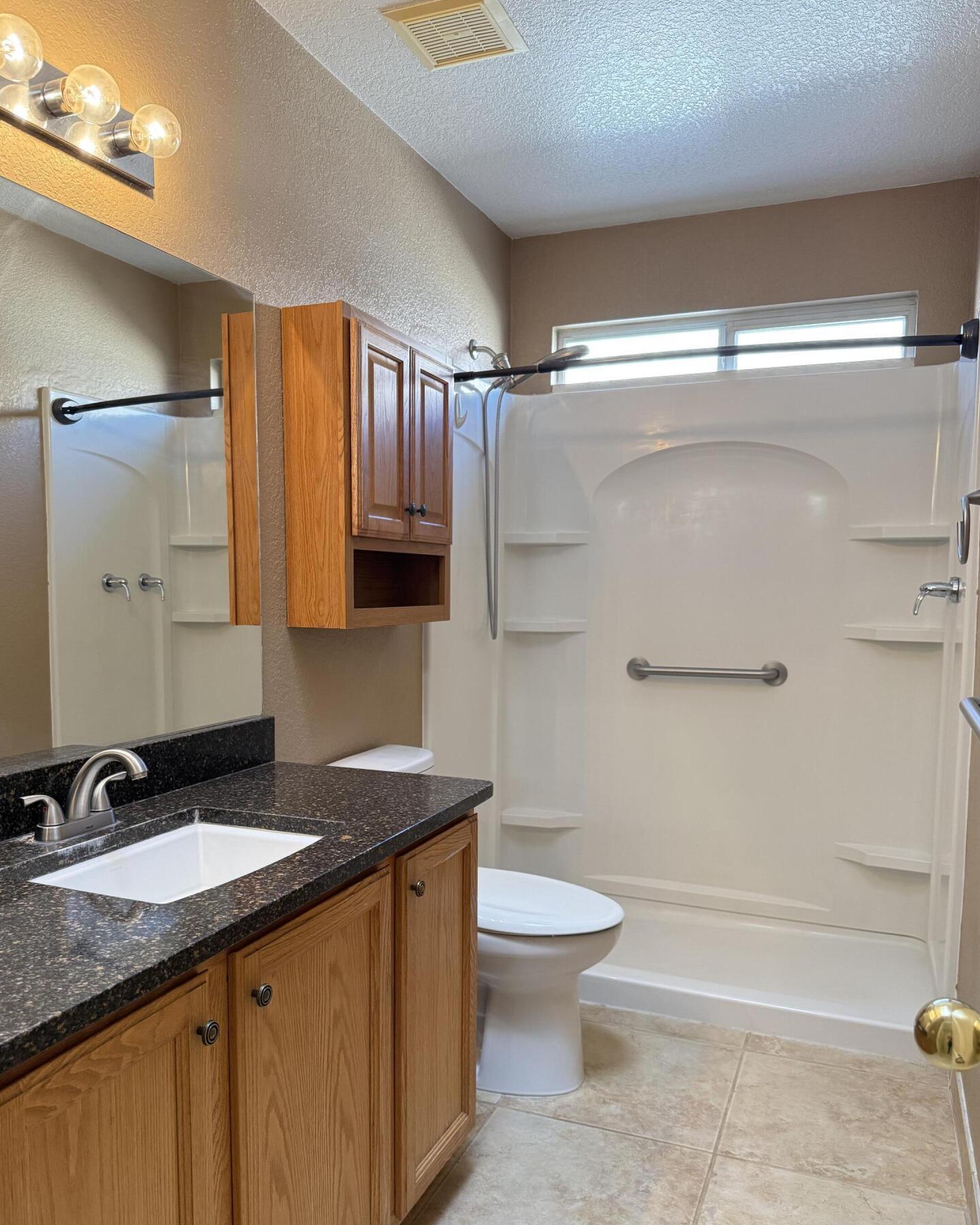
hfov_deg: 54.9
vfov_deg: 65.9
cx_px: 478
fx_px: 942
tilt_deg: -5.5
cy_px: 676
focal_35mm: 26
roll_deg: -0.9
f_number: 1.78
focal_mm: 6.76
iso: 400
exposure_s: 1/120
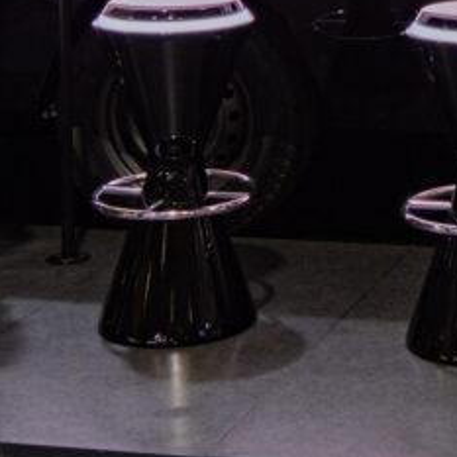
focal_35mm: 109
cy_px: -183
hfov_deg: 14.7
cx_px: 720
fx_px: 1628
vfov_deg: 15.0
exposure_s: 1/80
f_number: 5.6
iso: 800
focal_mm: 14
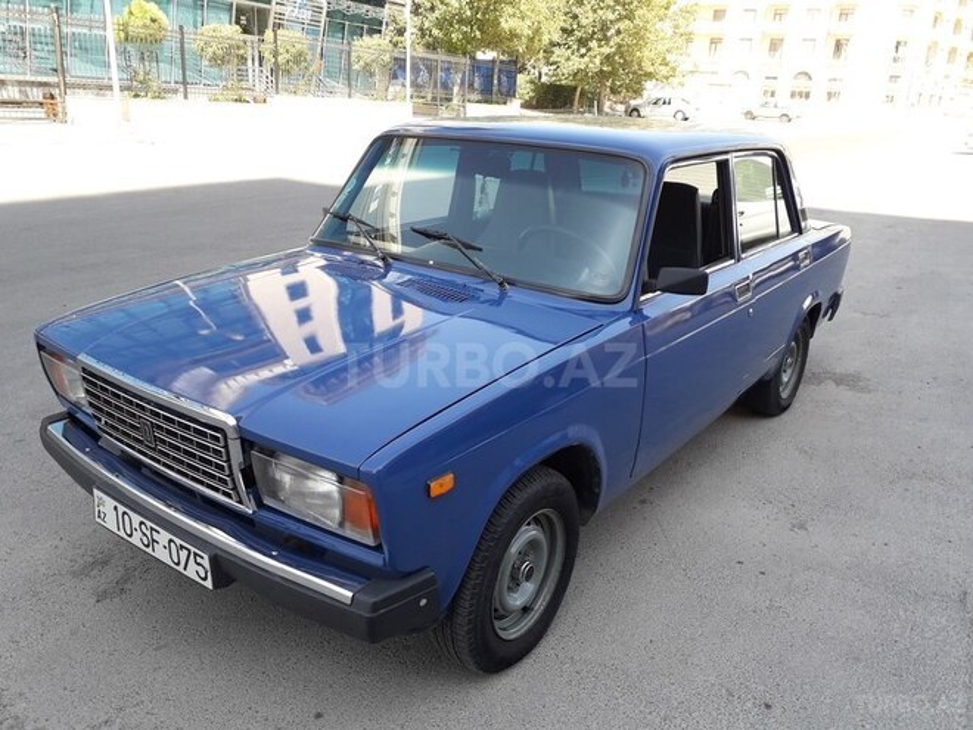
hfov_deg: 65.3
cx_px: 486
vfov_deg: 51.4
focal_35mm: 27
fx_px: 759
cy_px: 365
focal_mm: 3.6
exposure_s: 1/299
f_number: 1.9
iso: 40
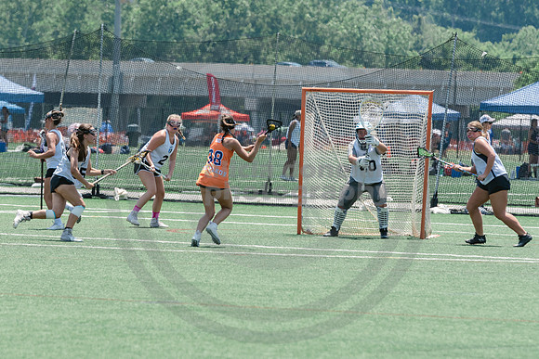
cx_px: 207
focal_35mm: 349
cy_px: 167
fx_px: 5227
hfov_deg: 5.9
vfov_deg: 3.9
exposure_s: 1/1600
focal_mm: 200
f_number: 5
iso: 400
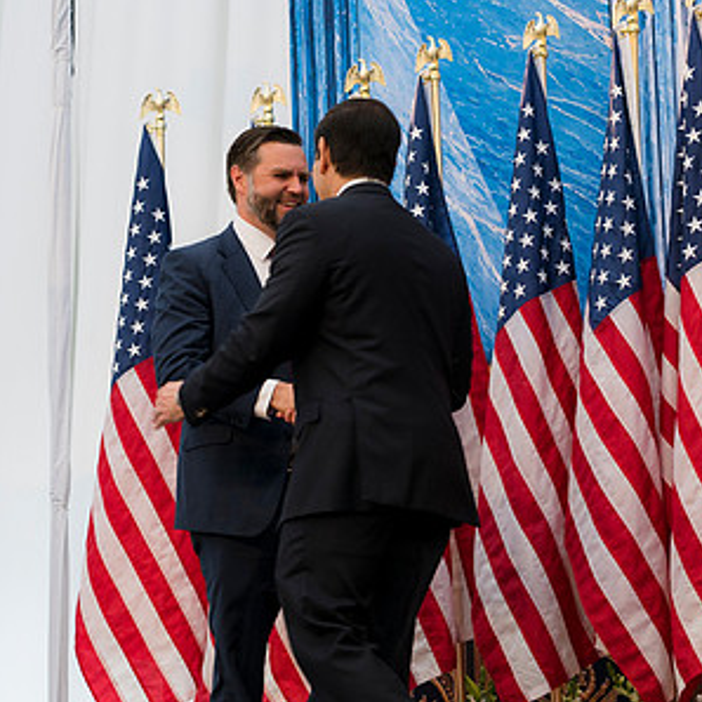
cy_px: 410
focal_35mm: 109
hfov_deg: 16.0
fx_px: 2501
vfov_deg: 16.0
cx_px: 285
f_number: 2.8
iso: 220
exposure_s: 1/200
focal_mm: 44
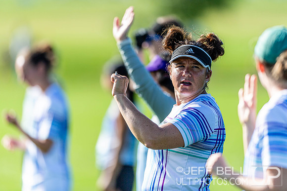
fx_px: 3793
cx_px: 146
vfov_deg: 2.9
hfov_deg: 4.3
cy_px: 77
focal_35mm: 476
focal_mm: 400
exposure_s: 1/2500
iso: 100
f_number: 2.8
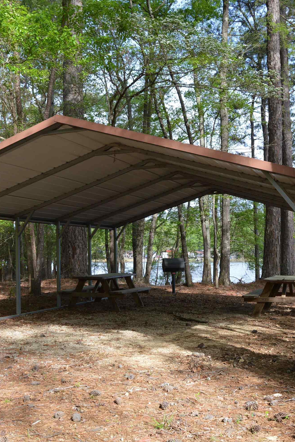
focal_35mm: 41
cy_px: 219
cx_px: 108
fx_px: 504
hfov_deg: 32.5
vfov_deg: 47.4
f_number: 5.6
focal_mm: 18
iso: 100
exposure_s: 1/125
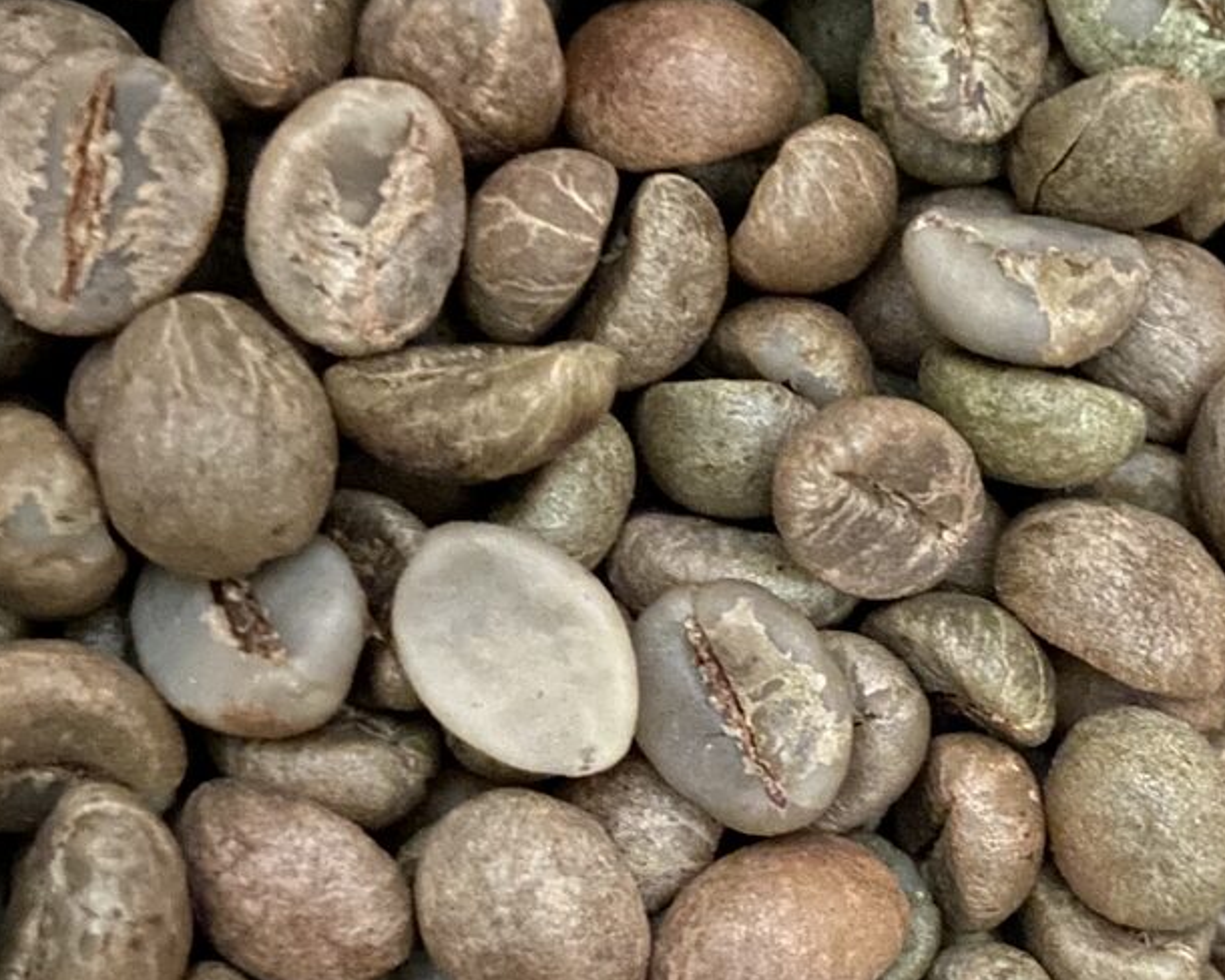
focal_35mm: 64
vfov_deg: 23.6
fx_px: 2320
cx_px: 968
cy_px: 731
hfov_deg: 29.0
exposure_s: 1/8
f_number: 1.8
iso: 1000
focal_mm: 4.25
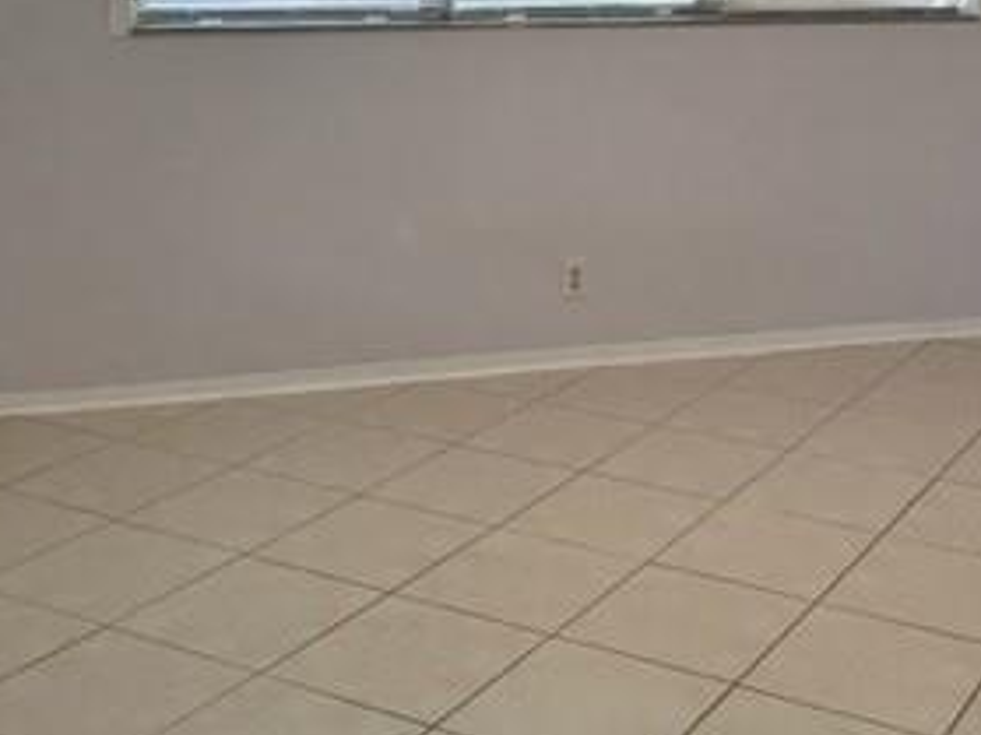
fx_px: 1558
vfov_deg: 24.7
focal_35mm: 55
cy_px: -81
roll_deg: -0.4
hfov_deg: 34.7
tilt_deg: -2.1
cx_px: 643
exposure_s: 1/132
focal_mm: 6.86
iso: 100
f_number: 1.78
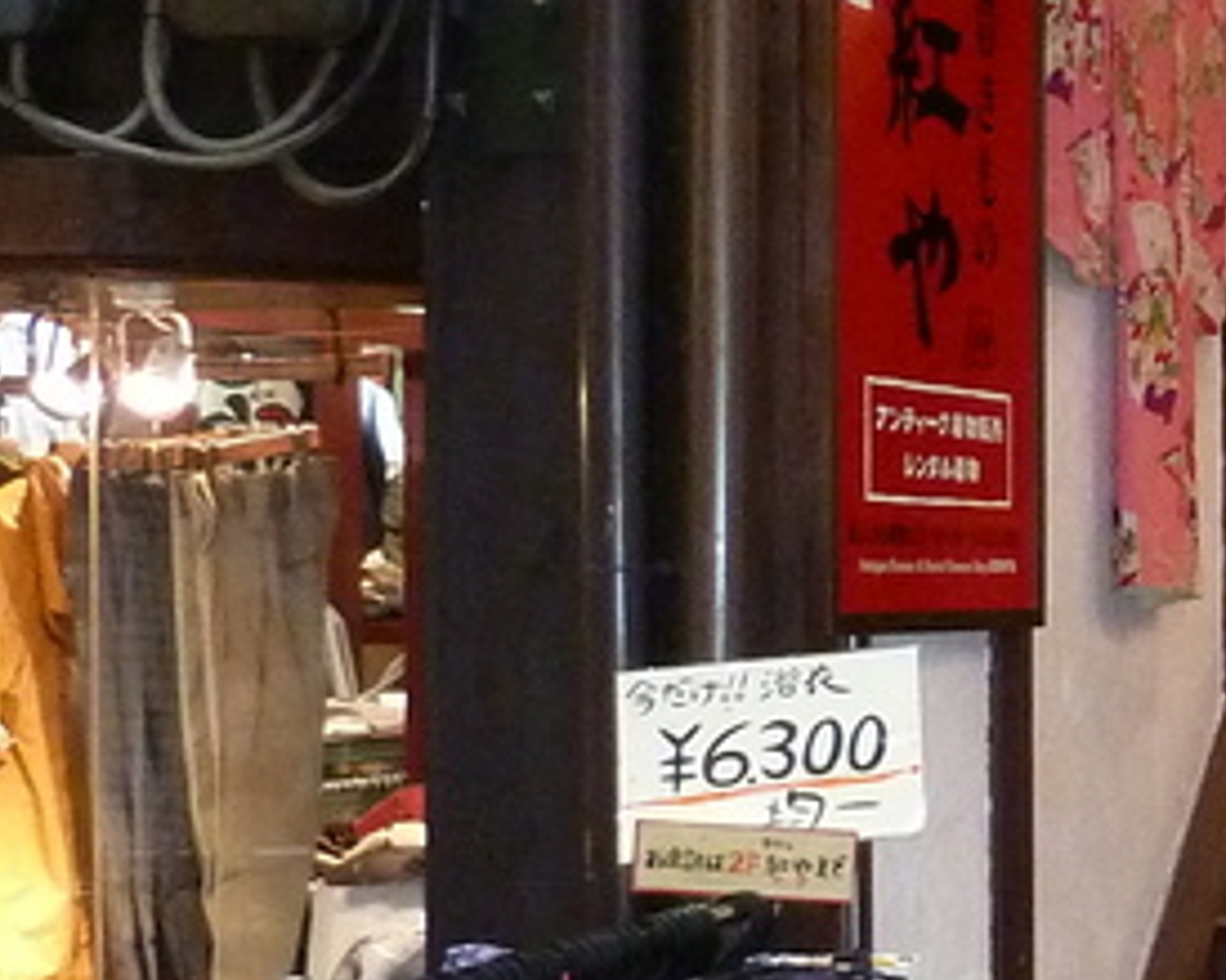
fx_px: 3881
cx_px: 2363
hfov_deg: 15.0
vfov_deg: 14.4
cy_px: 586
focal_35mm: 107
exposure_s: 1/30
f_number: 3.3
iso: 400
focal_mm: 4.1
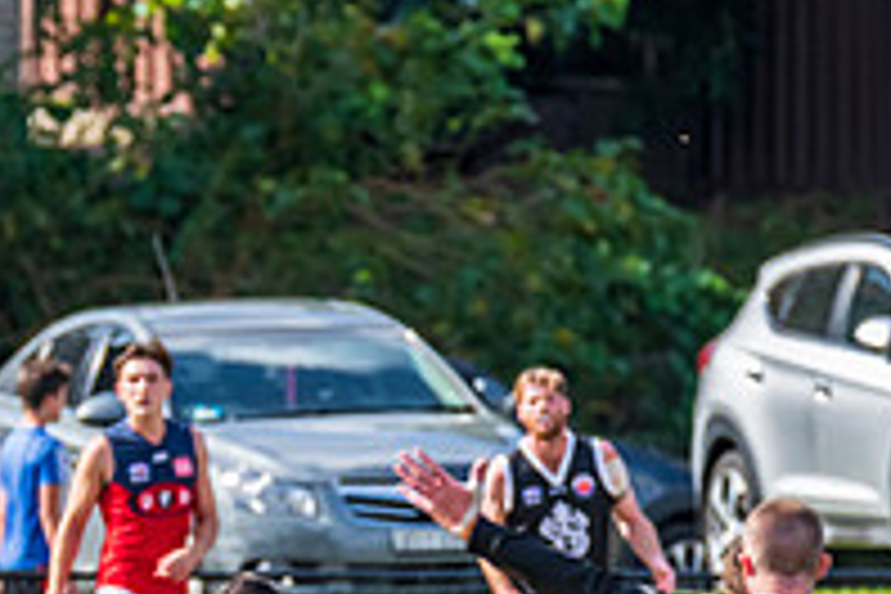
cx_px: -18
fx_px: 33237
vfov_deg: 1.0
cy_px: 515
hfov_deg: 1.5
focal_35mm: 1343
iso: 800
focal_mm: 450
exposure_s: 1/1600
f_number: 6.3
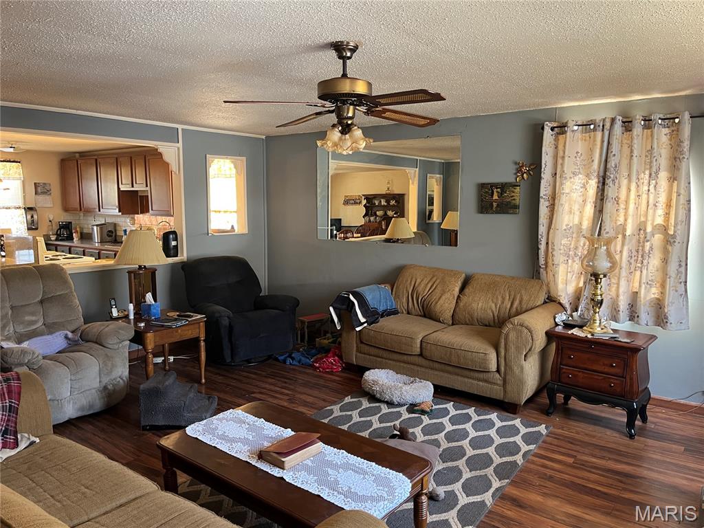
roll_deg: +0.1
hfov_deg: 67.3
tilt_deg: -7.1
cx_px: 352
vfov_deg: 53.1
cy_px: 264
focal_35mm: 26
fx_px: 529
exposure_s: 1/60
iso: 200
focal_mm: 5.1
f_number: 1.6
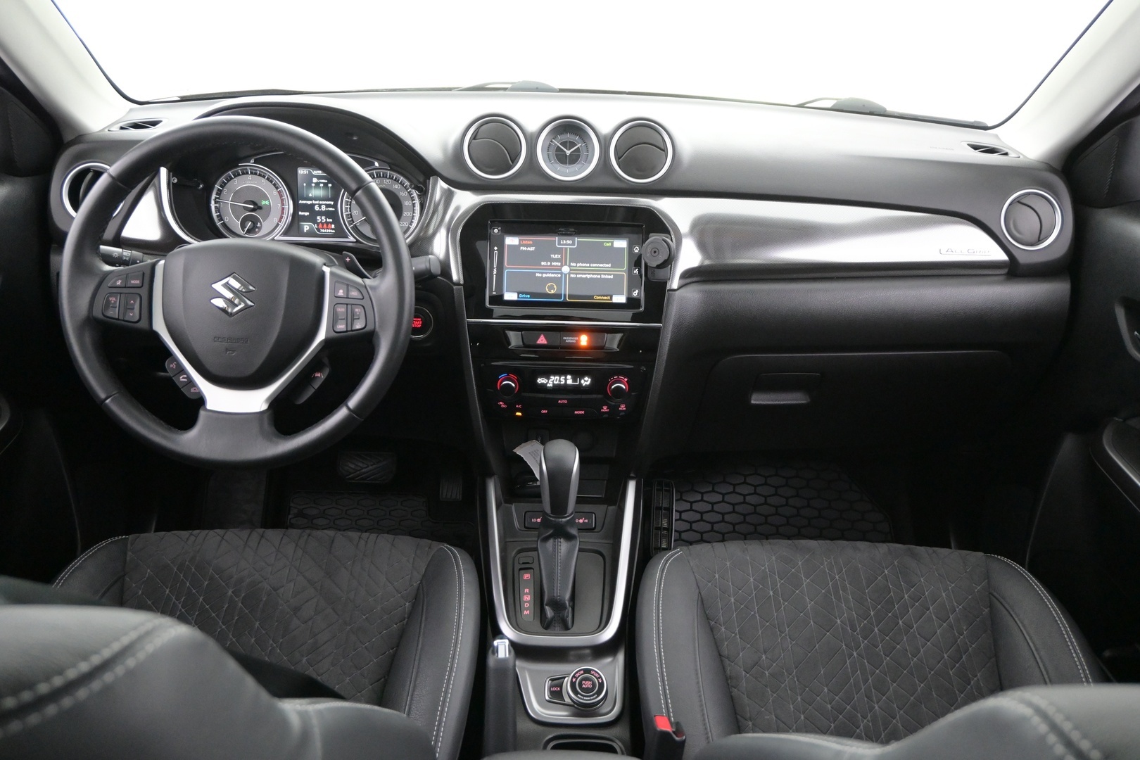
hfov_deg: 63.2
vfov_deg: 44.6
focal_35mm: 29
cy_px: 380
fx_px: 926
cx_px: 570
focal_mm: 19.5
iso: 4500
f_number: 3.8
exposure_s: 1/30
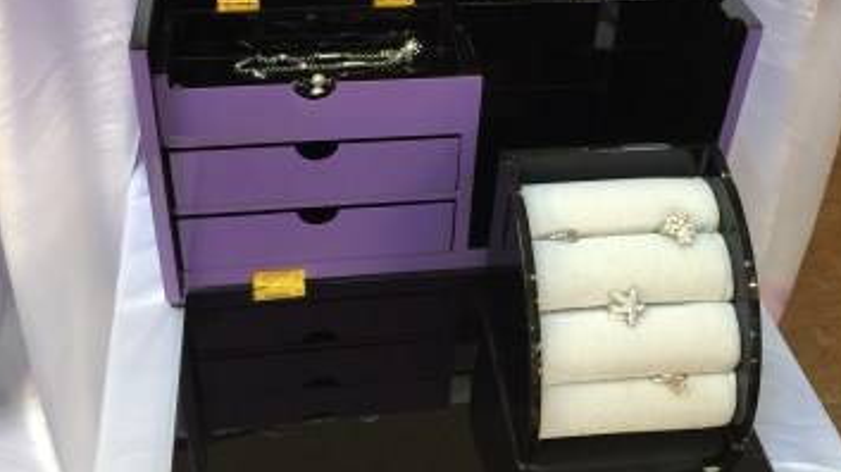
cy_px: 98
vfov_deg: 27.1
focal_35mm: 43
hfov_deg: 47.4
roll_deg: -2.4
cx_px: 426
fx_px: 958
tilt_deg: -35.8
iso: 80
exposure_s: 1/17
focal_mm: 4.15
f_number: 2.2
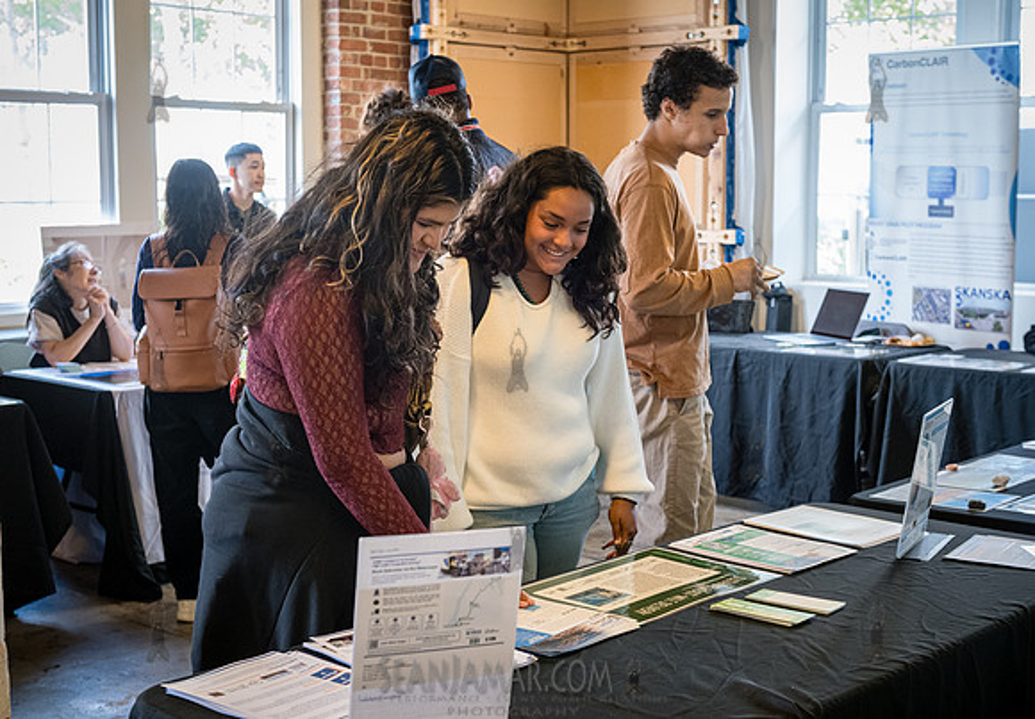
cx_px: 521
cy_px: 349
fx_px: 1499
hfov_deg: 38.1
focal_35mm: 51
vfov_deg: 27.0
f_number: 4.5
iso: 4000
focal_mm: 48
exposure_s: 1/200
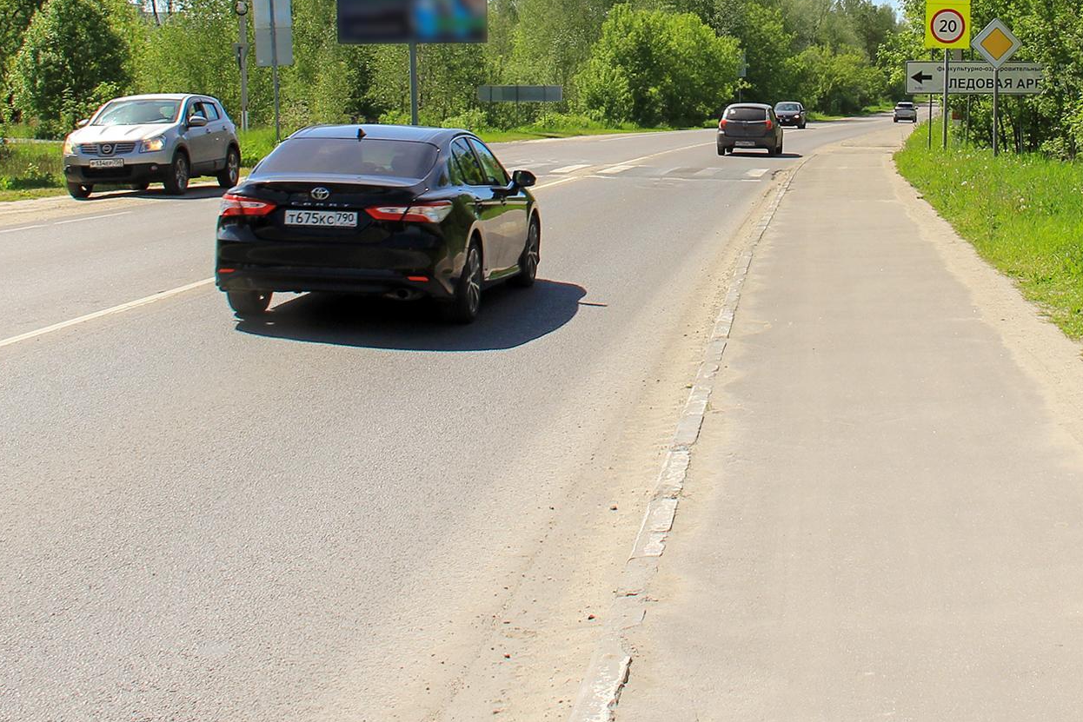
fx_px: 3520
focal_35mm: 117
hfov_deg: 17.4
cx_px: 748
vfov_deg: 11.6
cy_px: 18
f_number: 9
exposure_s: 1/250
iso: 100
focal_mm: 18
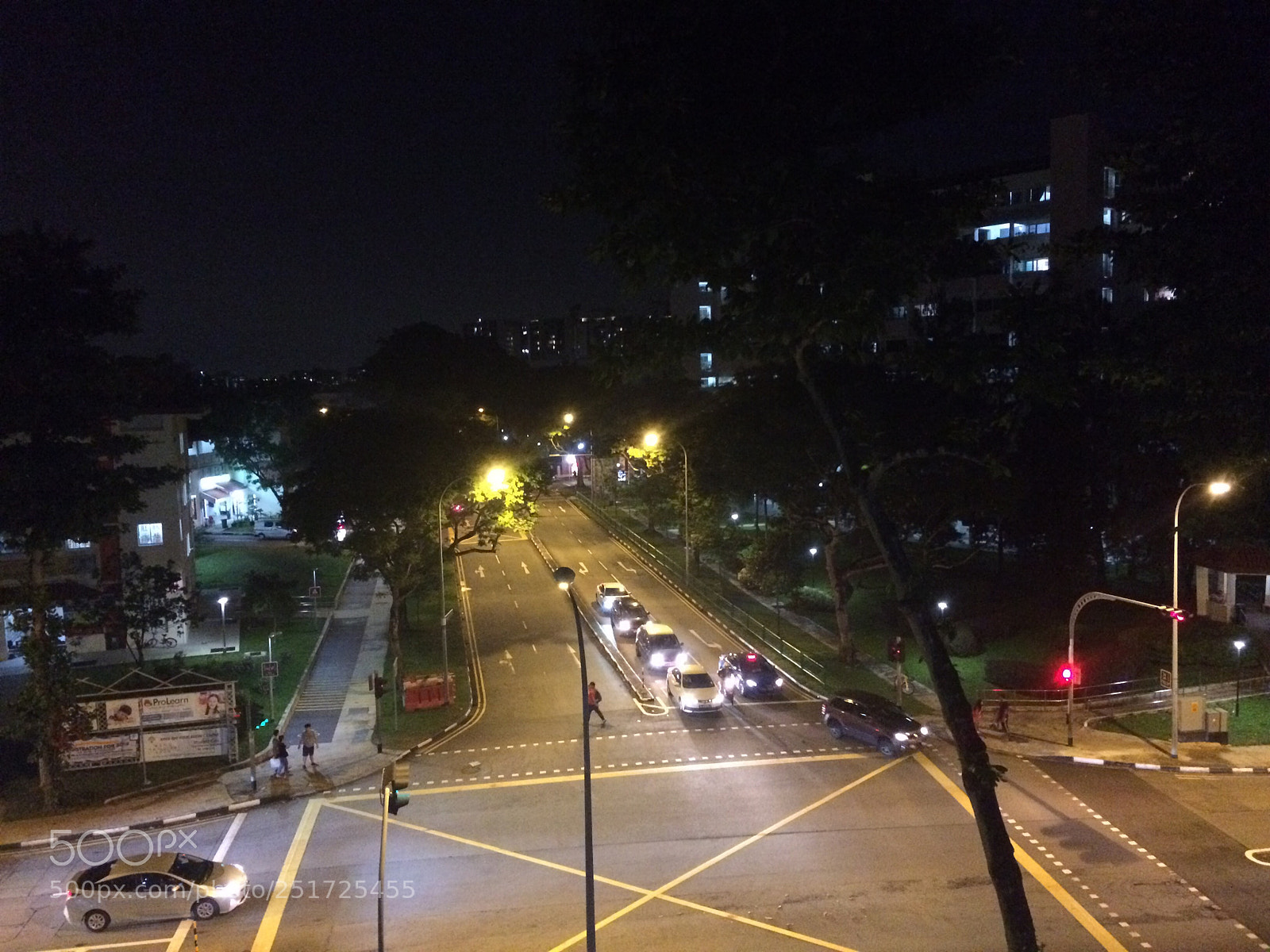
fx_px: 1064
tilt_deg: -6.7
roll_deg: +1.5
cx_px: 635
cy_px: 476
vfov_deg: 48.2
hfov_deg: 61.7
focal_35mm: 29
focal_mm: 4.15
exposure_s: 1/17
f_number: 2.2
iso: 500
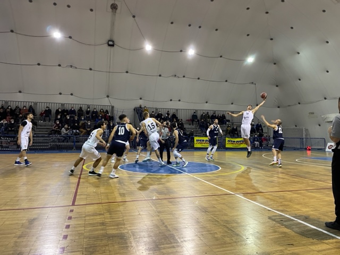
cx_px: 170
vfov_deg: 53.1
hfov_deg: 67.3
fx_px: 255
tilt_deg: +2.5
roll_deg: -0.4
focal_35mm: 26
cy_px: 128
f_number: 1.6
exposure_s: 1/50
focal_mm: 4.2
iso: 200
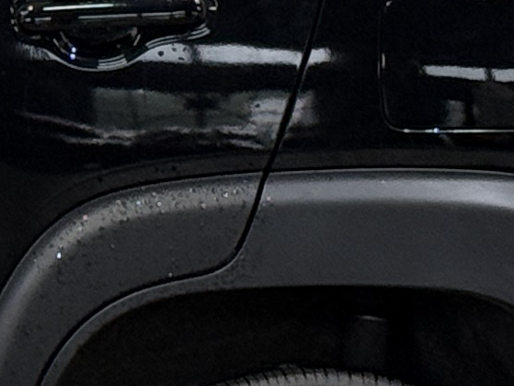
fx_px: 5141
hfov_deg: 5.5
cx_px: -704
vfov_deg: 4.3
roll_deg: -0.5
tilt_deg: -0.6
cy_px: 163
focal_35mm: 346
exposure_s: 1/60
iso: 125
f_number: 1.78
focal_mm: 6.76
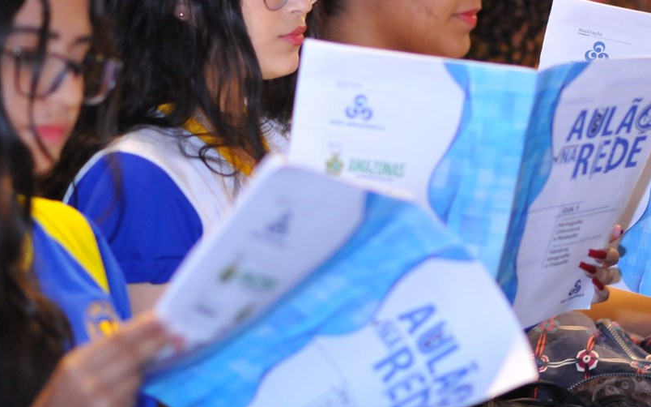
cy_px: 143
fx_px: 3312
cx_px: 419
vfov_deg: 7.0
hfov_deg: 11.2
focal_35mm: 187
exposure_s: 1/60
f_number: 1.8
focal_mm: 85
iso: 1250
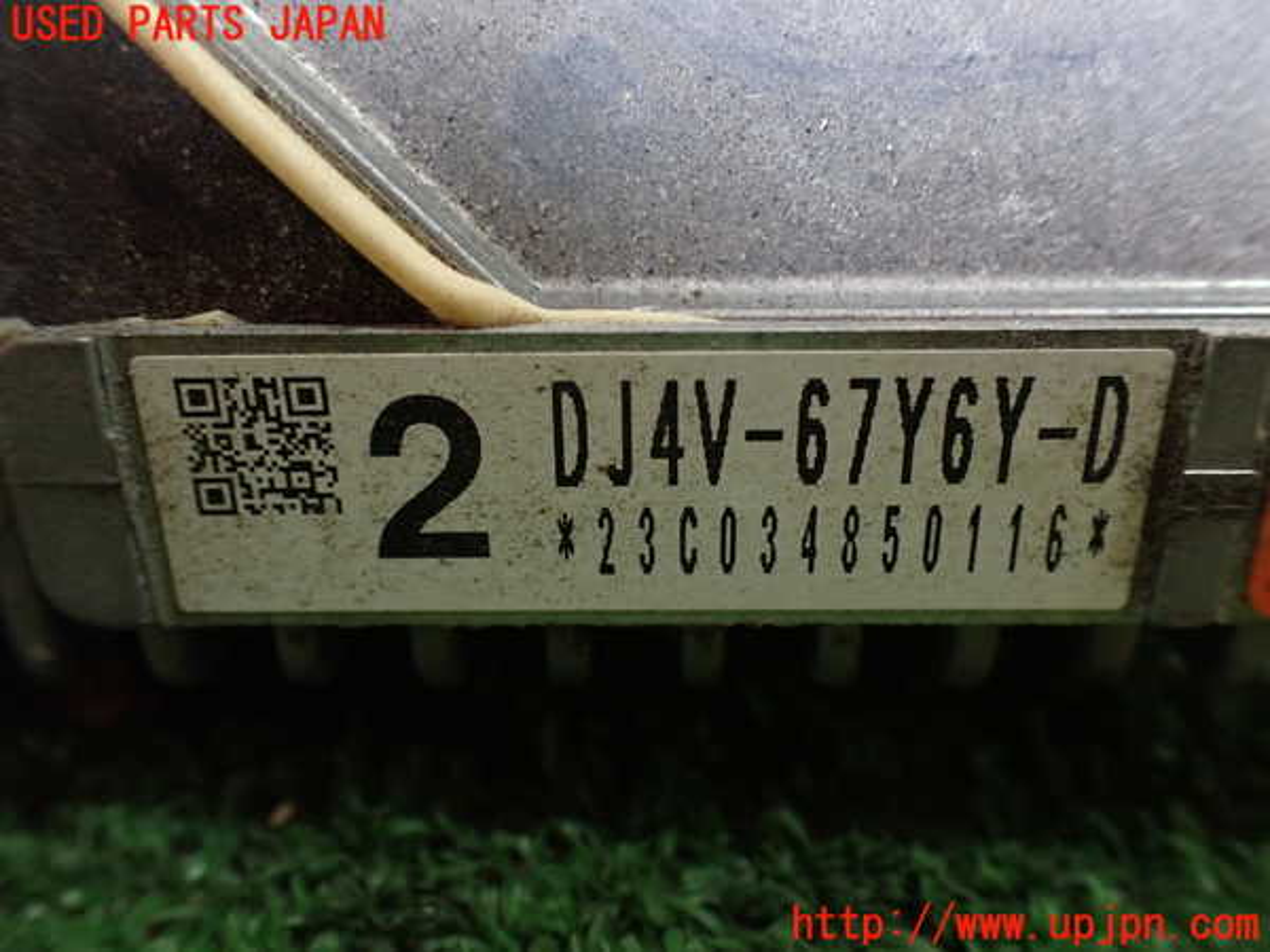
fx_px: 1101
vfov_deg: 46.8
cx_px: 635
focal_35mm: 30
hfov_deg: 60.0
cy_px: 476
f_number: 2.3
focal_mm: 5.4
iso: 800
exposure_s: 1/80
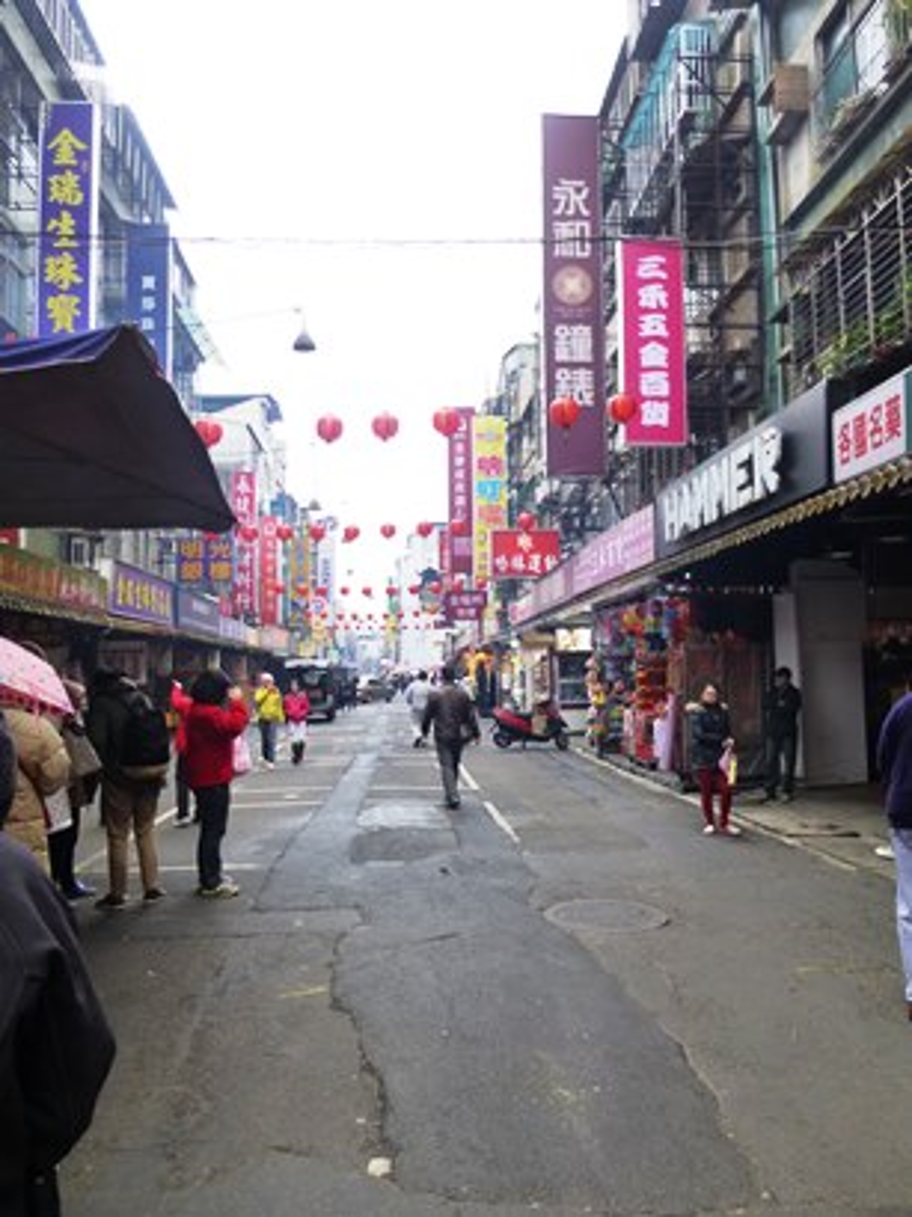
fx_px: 879
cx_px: 456
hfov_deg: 54.8
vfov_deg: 69.4
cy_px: 608
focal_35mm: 25
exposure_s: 1/60
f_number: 3.1
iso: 160
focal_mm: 4.5
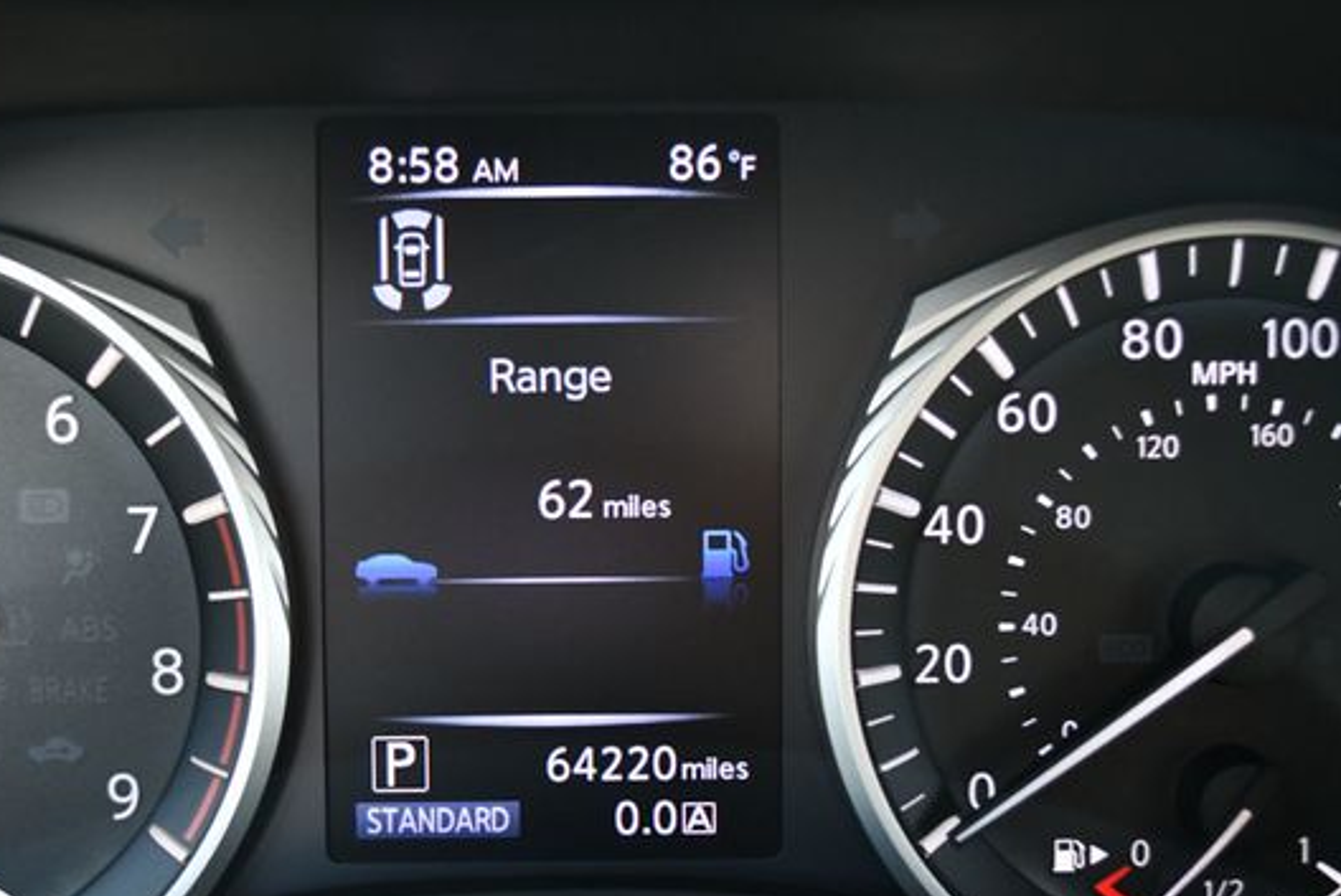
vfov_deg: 21.6
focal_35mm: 63
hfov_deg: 31.8
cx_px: 533
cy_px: 477
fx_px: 2349
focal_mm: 26
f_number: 4.2
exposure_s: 1/125
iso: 900
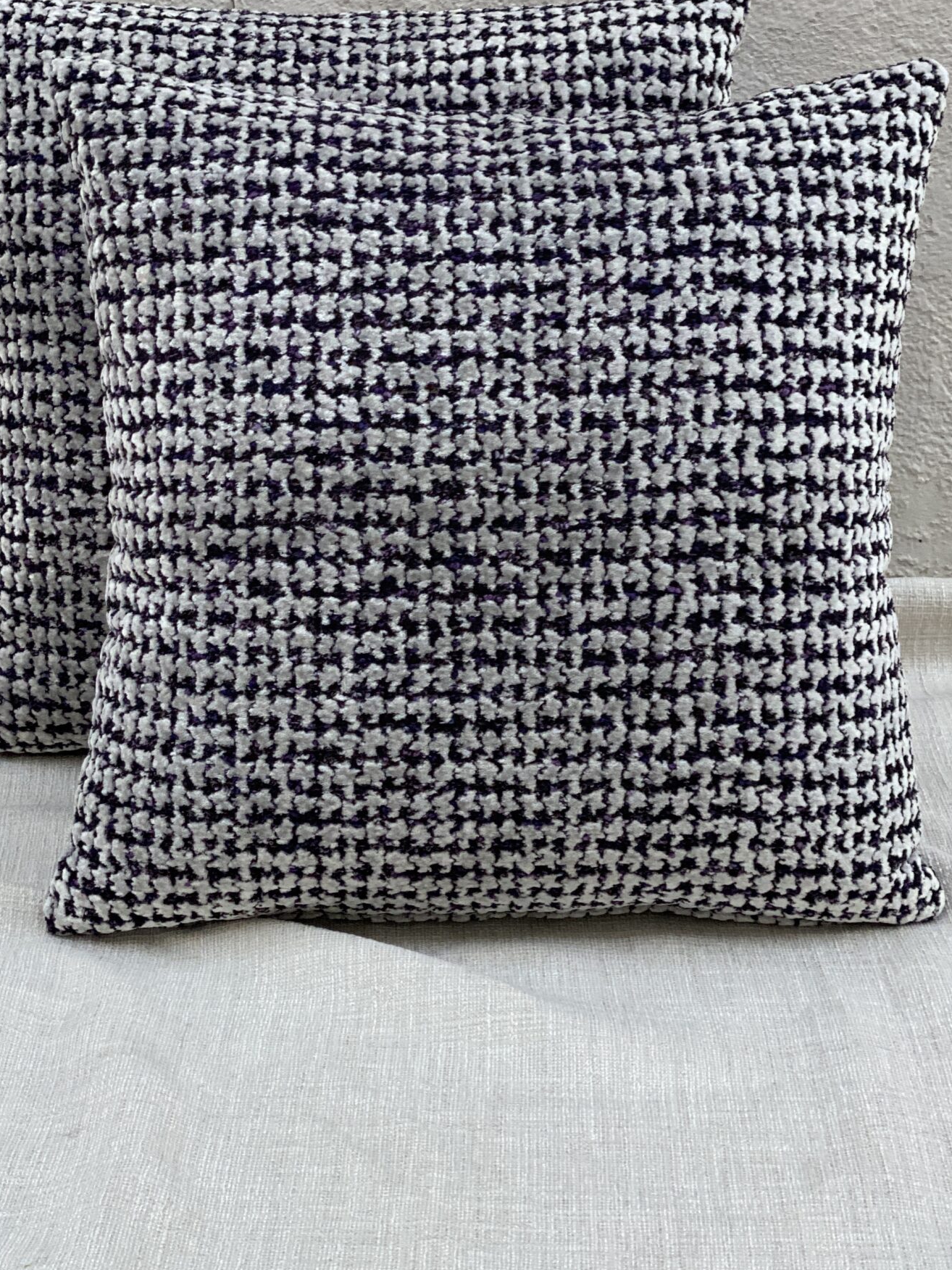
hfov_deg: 19.4
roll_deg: +1.0
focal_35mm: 76
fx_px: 2787
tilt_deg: -15.7
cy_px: 501
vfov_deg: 25.6
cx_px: 461
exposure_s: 1/120
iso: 160
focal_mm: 6
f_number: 2
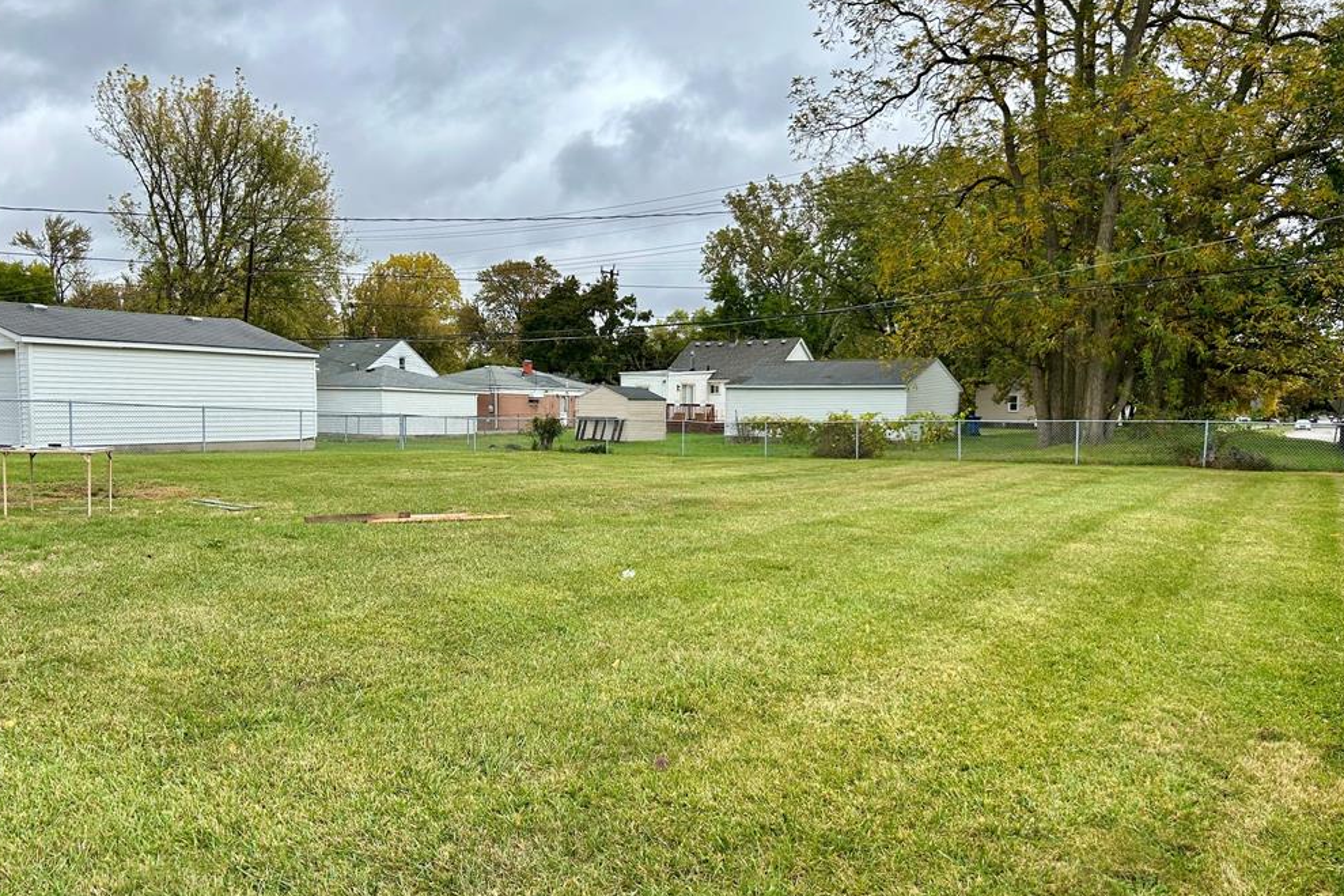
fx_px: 1045
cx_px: 678
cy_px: 466
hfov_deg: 65.5
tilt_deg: -3.5
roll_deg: -1.1
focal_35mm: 28
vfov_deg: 46.4
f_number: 1.5
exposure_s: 1/1698
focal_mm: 5.7
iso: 50
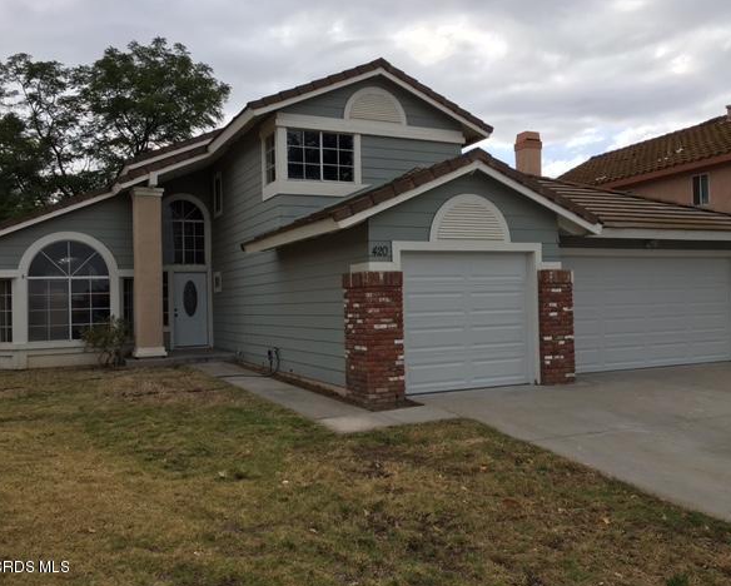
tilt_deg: +1.6
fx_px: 671
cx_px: 374
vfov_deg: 47.2
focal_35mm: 31
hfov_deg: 57.1
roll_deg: +1.9
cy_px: 292
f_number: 2.2
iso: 25
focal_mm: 4.15
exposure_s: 1/1026
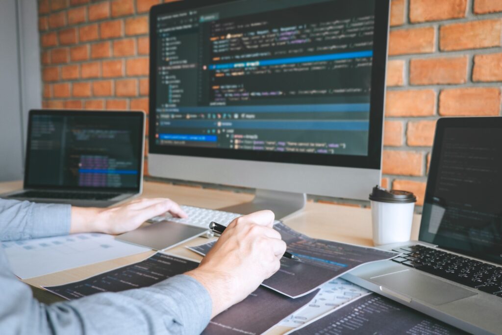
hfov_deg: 60.3
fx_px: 432
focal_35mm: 31
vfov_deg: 42.3
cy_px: 168
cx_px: 251
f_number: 3.2
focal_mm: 20.5
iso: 400
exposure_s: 1/125
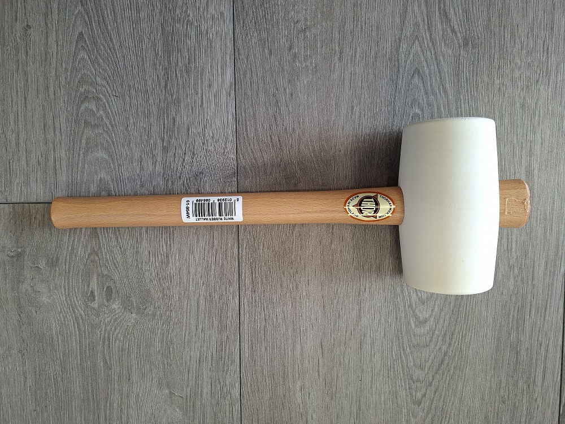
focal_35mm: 23
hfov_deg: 73.9
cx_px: 282
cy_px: 212
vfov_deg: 58.9
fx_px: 375
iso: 200
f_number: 1.8
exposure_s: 1/100
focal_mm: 5.54
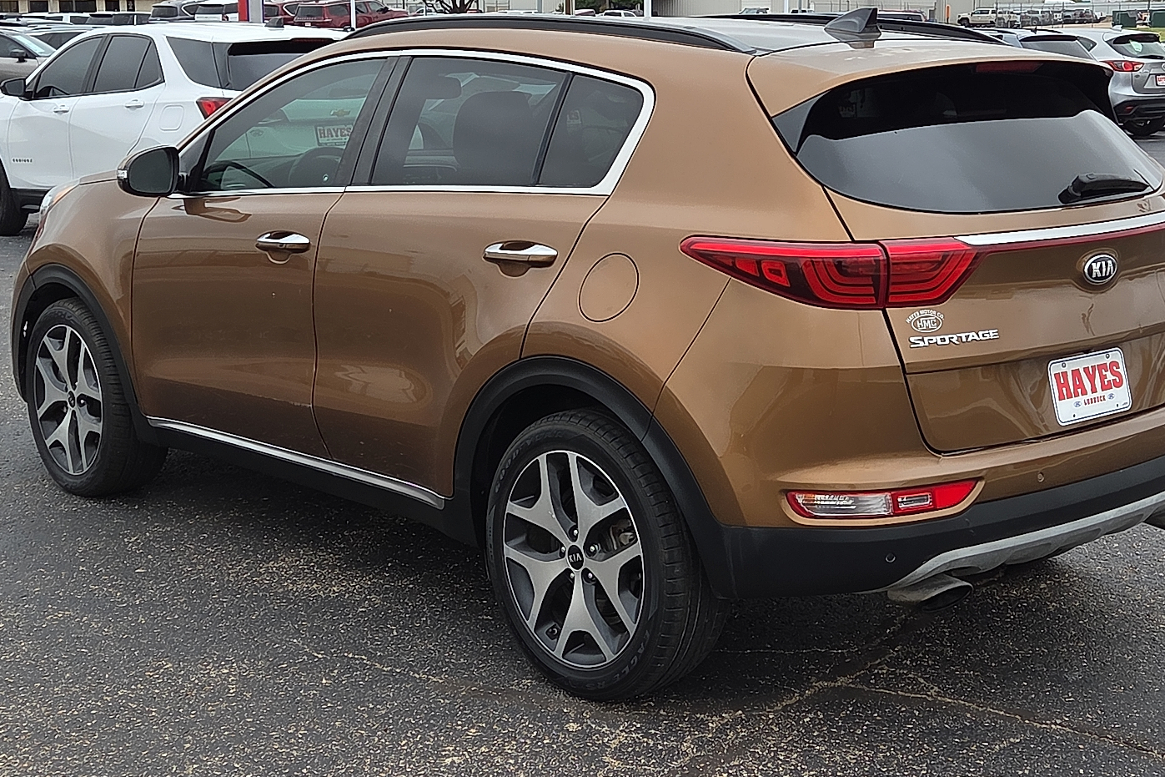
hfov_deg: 35.6
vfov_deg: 24.1
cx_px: 615
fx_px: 1812
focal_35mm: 56
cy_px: 287
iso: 76
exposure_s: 1/588
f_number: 1.8
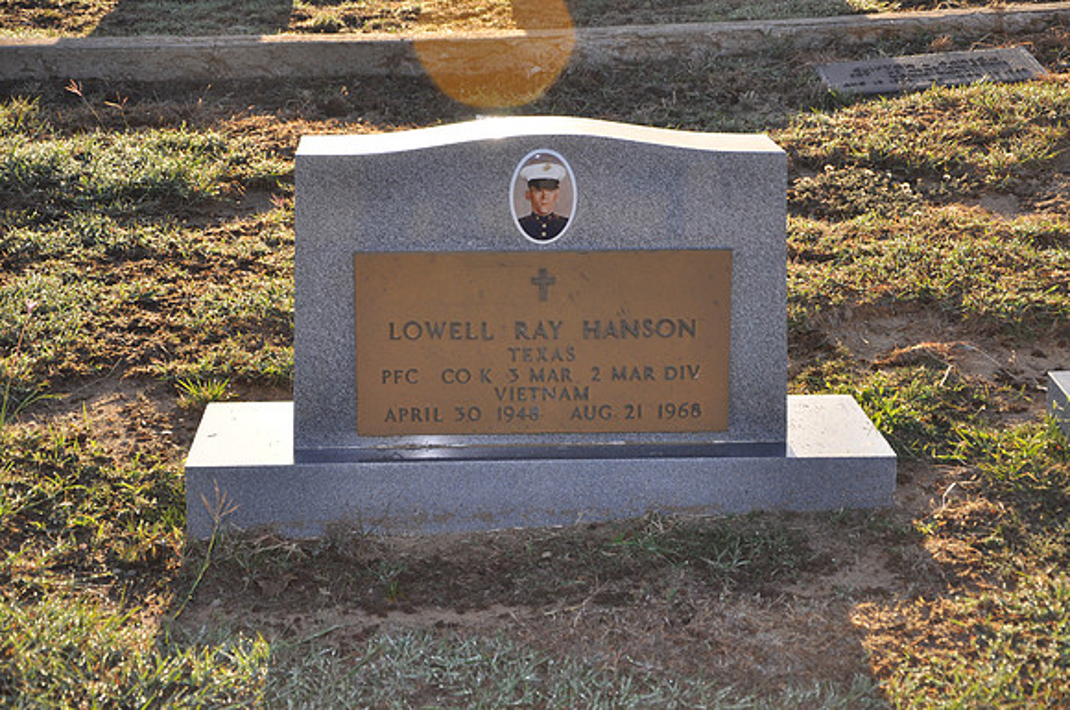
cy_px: 355
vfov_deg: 18.1
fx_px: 2226
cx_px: 535
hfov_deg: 27.0
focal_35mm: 75
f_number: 5
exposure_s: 1/200
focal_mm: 50
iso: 320
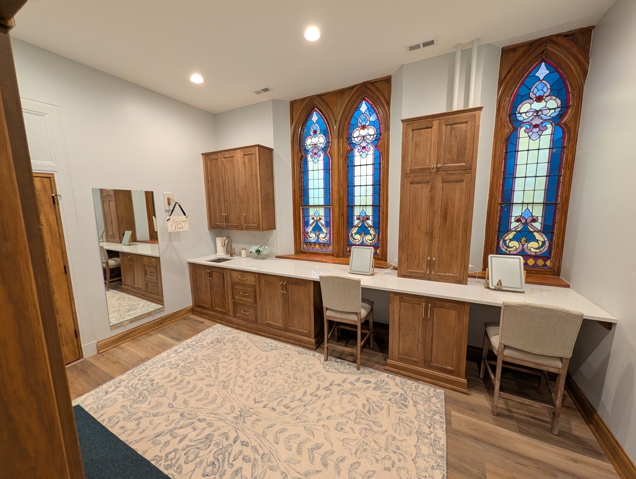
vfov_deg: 94.6
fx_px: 221
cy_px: 240
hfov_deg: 110.5
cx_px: 318
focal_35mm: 12
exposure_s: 1/56.2
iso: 118
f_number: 1.7
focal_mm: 2.02
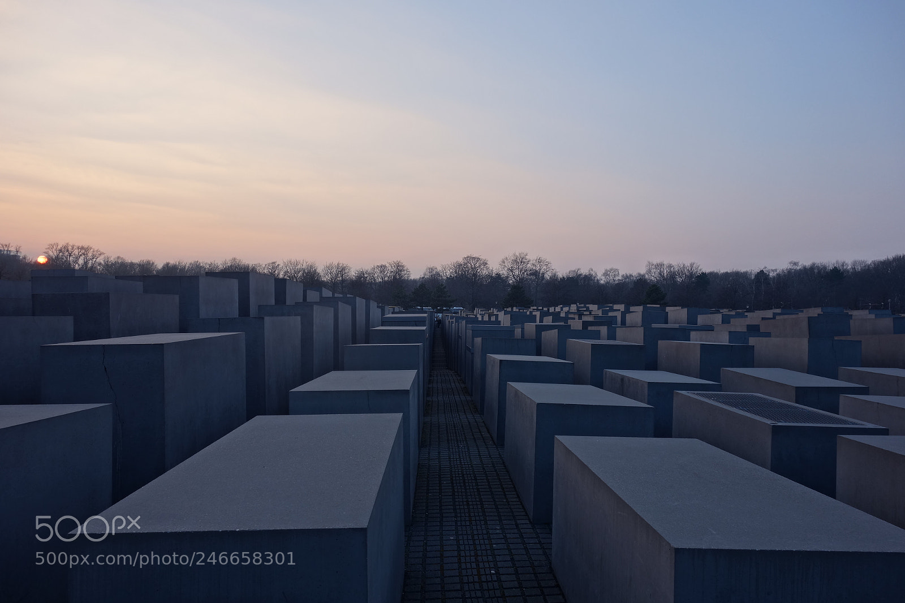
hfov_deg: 65.5
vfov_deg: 46.4
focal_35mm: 28
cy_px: 302
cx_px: 452
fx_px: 704
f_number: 5.6
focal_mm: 10.4
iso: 125
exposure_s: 1/125
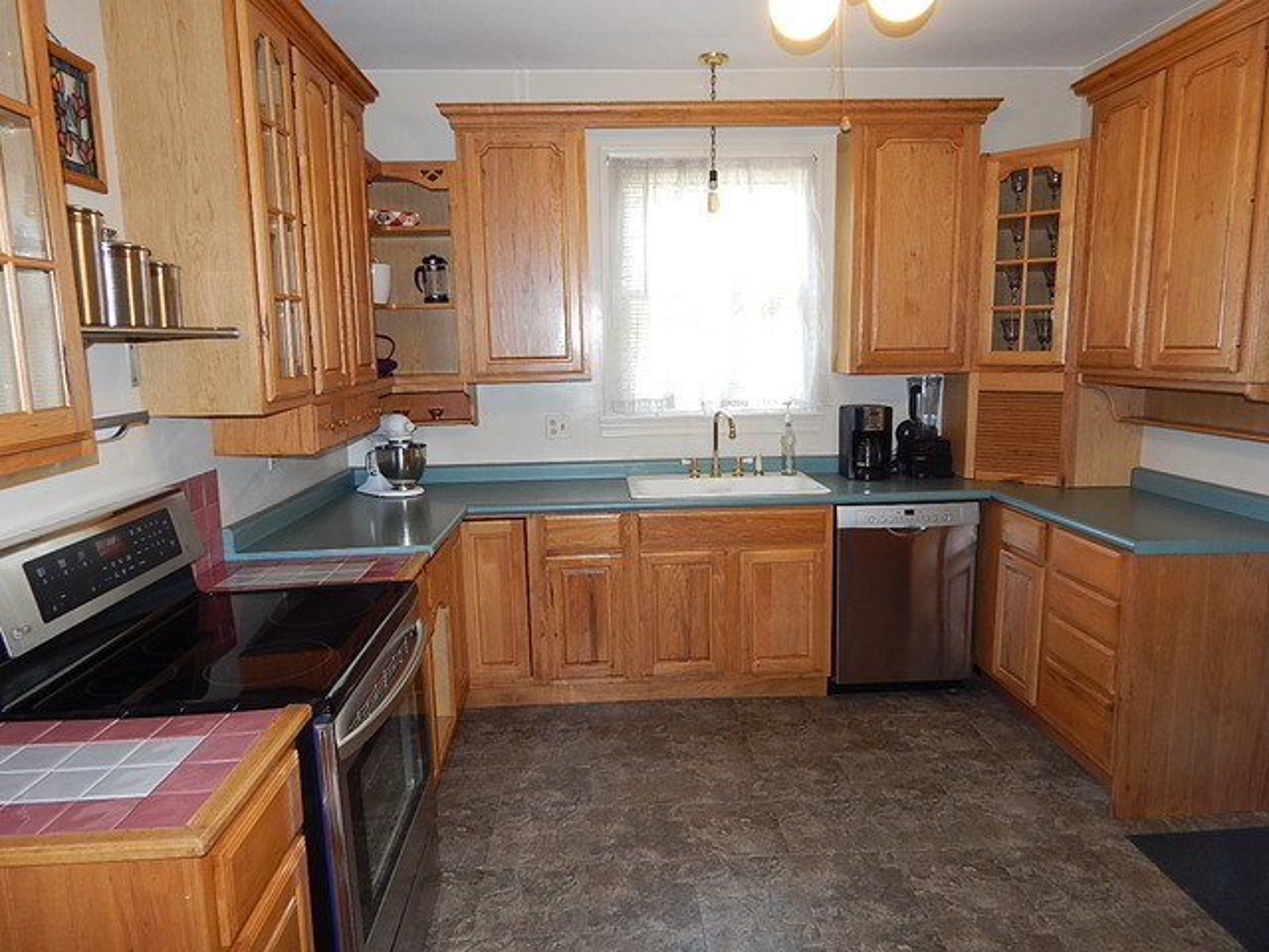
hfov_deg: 76.4
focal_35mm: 22
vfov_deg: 61.1
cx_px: 634
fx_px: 807
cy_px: 476
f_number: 3
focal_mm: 4
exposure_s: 1/30
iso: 200
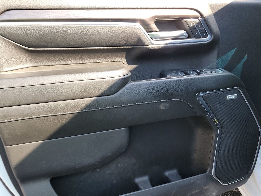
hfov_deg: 61.6
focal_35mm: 29
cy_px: 103
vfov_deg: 48.2
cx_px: 120
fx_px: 219
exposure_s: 1/119
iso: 74
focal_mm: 6.7
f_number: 1.8
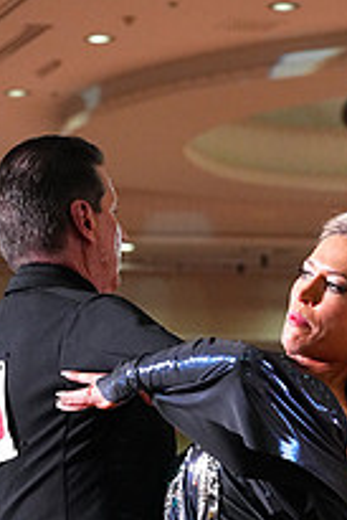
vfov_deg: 9.3
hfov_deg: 6.3
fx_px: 3146
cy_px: 690
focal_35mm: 218
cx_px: 287
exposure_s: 1/400
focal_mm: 77
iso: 6400
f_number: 4.5
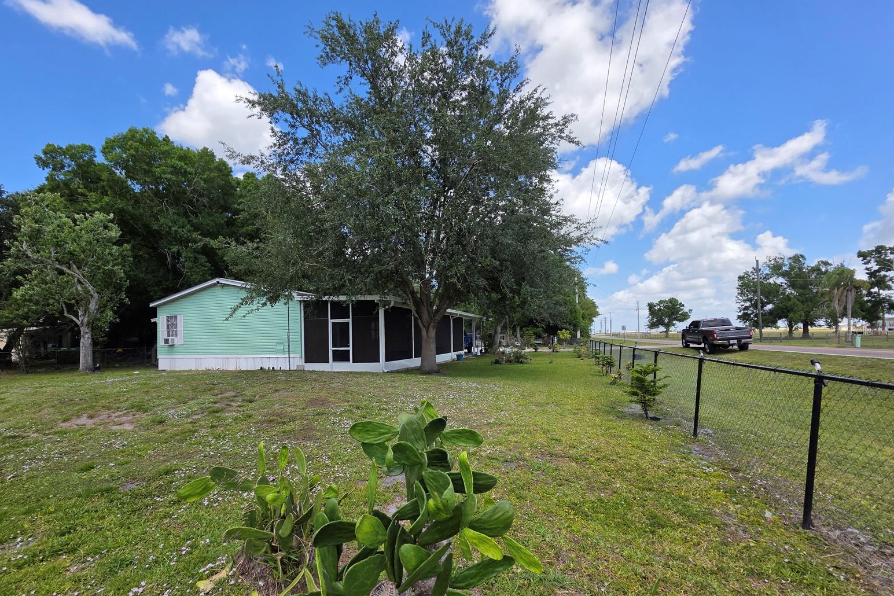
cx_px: 438
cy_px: 330
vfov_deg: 80.9
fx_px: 348
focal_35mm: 14
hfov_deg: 104.2
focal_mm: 2.2
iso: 40
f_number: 1.9
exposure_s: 1/1737
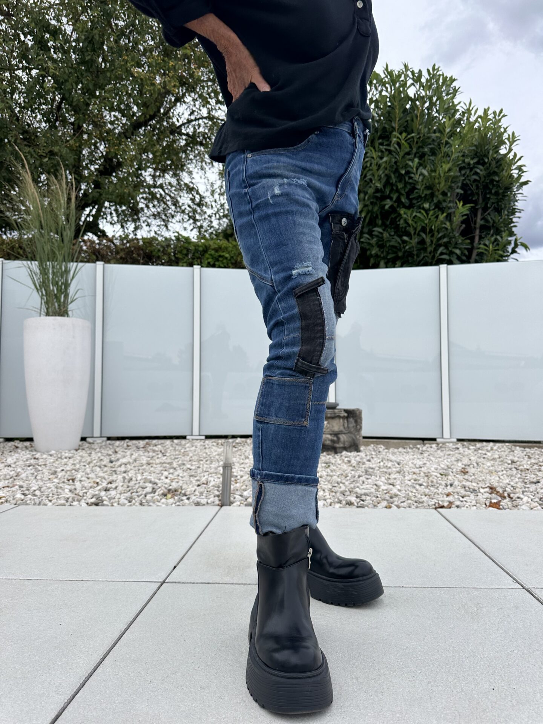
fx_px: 502
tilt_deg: +0.7
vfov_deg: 71.6
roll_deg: -1.0
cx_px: 272
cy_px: 362
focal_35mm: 24
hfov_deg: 56.8
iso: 80
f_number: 1.78
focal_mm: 6.86
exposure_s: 1/1019
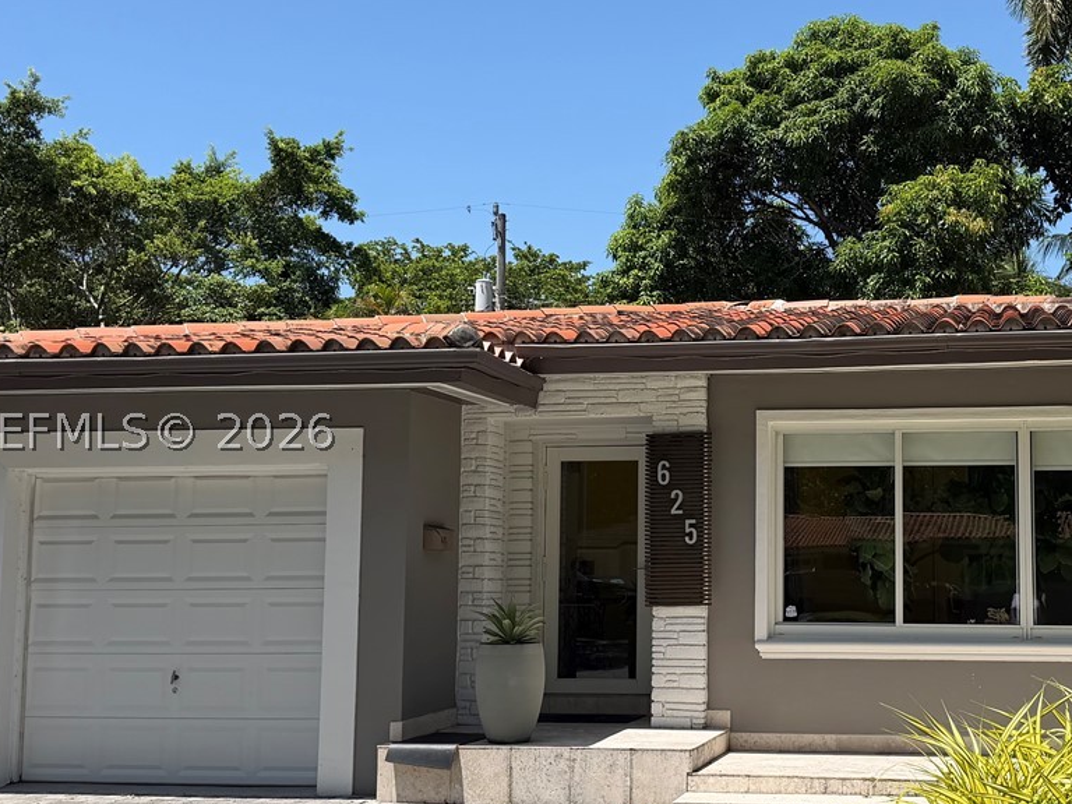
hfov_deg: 37.5
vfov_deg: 29.1
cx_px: 762
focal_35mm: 50
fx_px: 1548
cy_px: 431
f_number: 1.78
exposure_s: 1/4167
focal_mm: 6.76
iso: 80
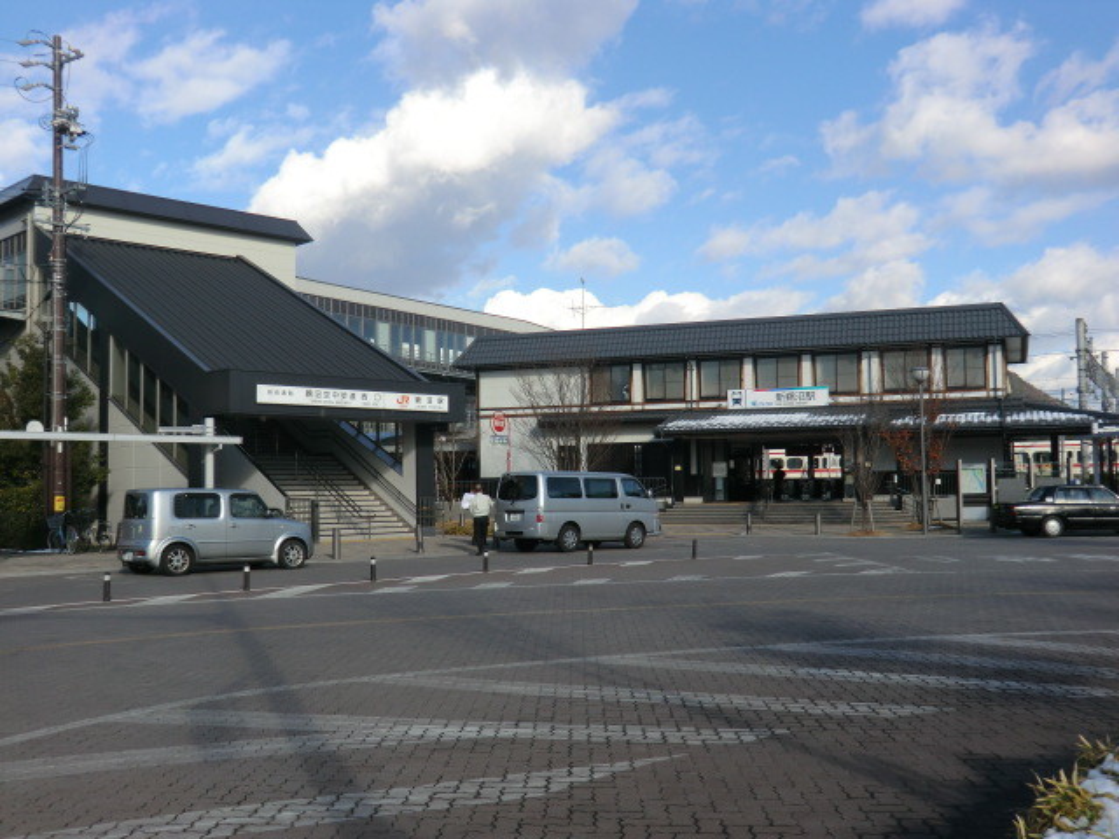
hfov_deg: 54.0
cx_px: 560
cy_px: 420
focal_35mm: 34
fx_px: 1099
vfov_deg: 41.8
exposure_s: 1/500
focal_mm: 6.1
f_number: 3.6
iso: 64
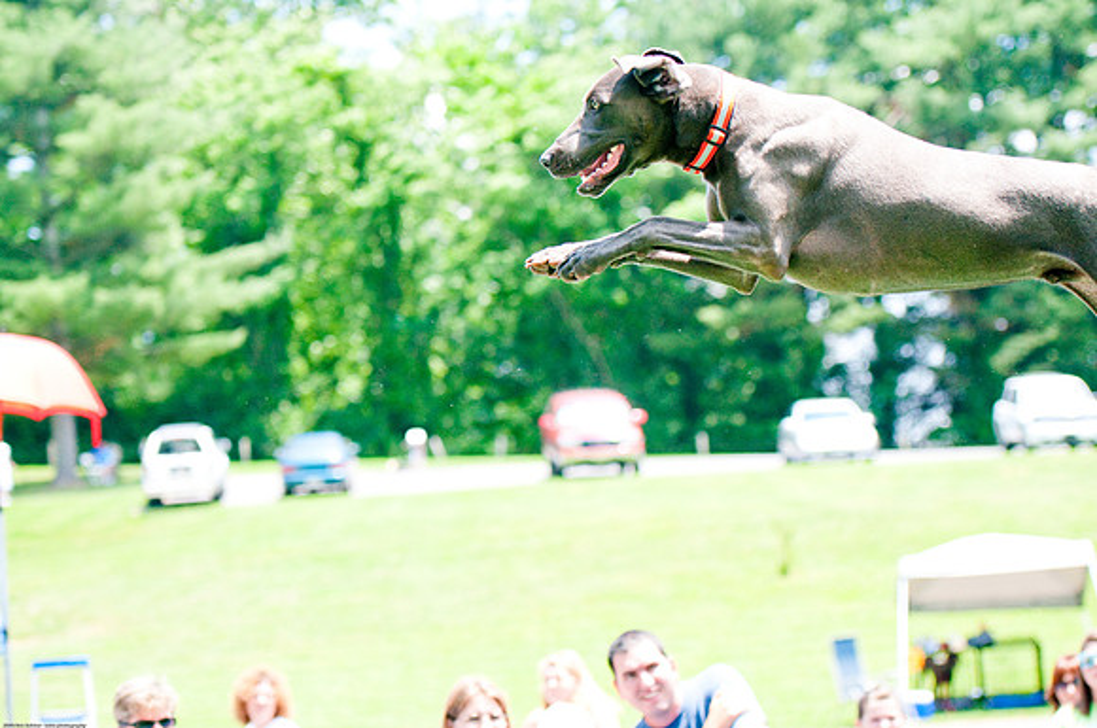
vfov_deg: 13.0
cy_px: 364
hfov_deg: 19.5
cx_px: 548
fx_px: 3195
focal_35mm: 105
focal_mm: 70
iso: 200
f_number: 2.8
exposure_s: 1/2500
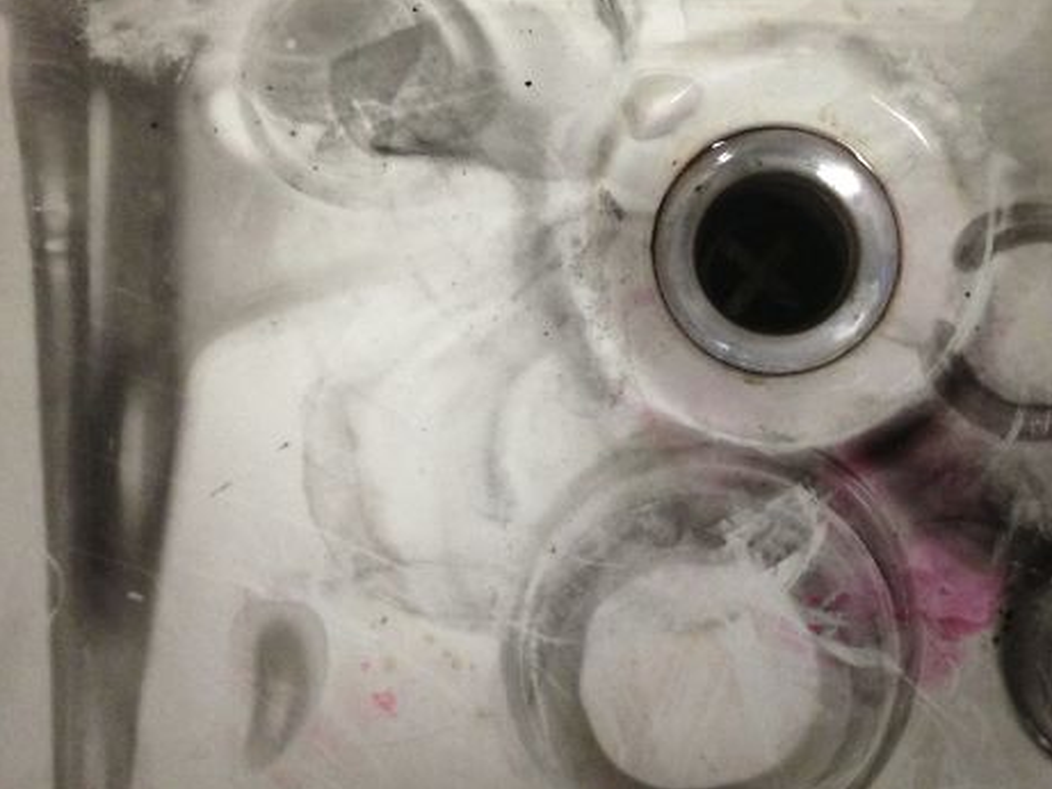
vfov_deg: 23.3
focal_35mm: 63
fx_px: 1915
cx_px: 671
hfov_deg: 30.6
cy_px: 363
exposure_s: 1/20
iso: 320
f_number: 2.4
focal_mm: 4.13
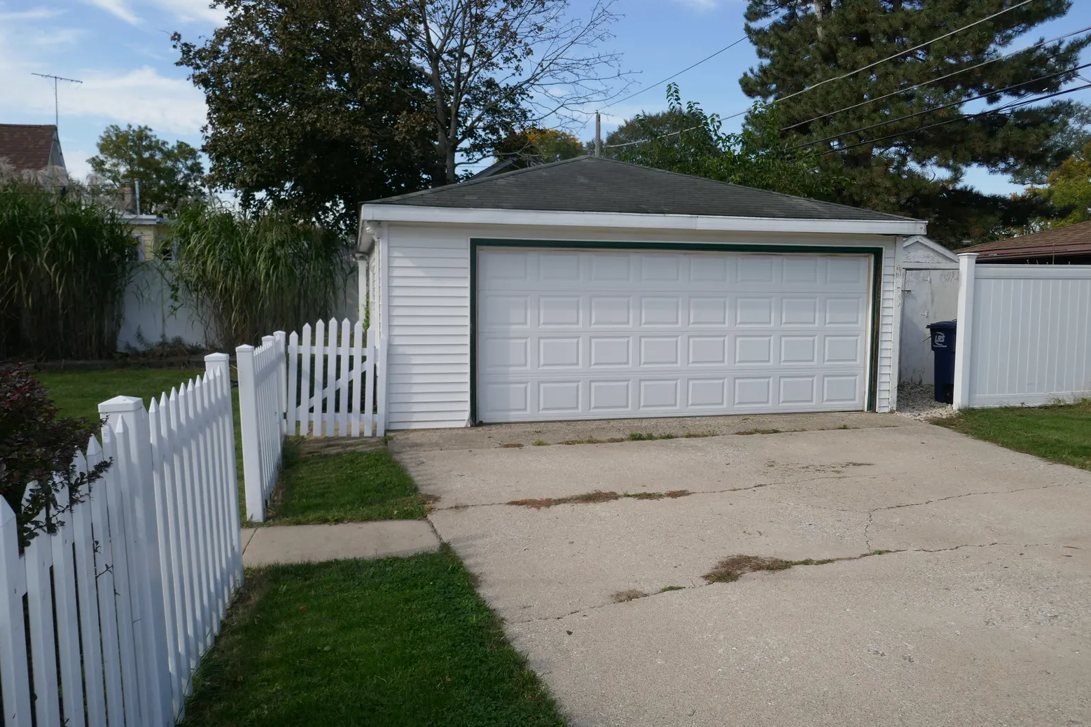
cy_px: 364
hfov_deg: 69.4
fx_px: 788
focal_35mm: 26
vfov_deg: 49.5
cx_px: 563
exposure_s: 1/1000
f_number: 3.5
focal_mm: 9.1
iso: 125
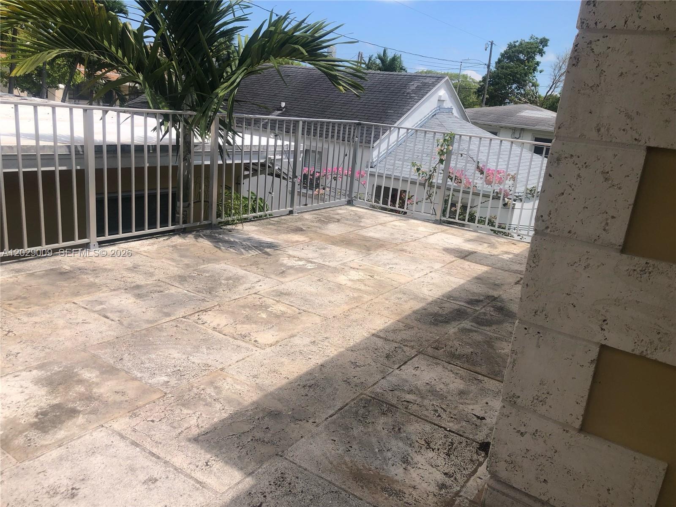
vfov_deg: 49.7
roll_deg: -7.8
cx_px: 338
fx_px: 547
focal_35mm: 28
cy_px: 254
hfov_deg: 63.4
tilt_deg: -14.6
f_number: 1.8
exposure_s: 1/2024
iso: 20
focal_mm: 3.99
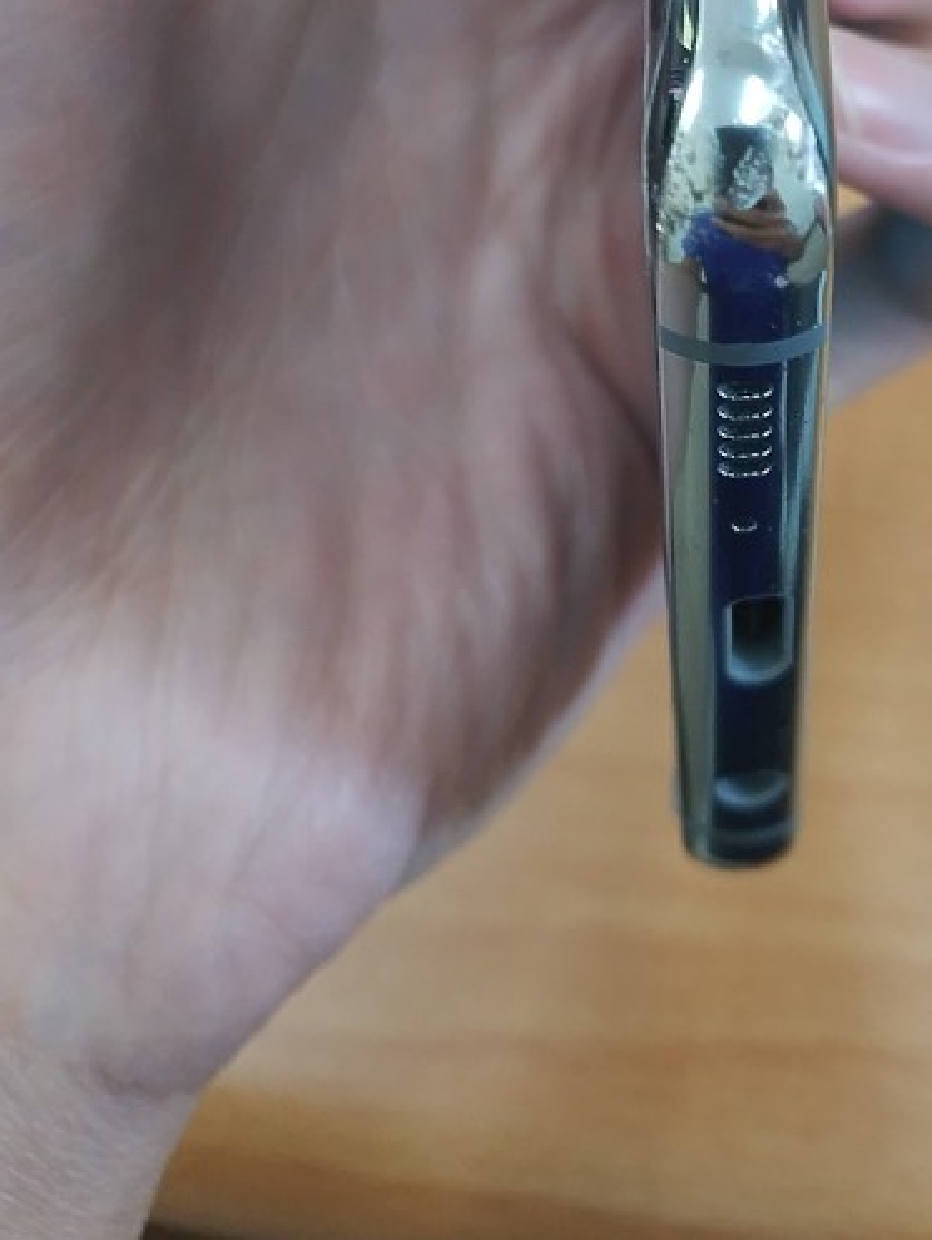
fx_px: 2223
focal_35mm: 62
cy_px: 68
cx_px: 792
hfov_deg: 23.2
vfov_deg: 29.6
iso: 216
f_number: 2
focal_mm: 4.5
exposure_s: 1/24
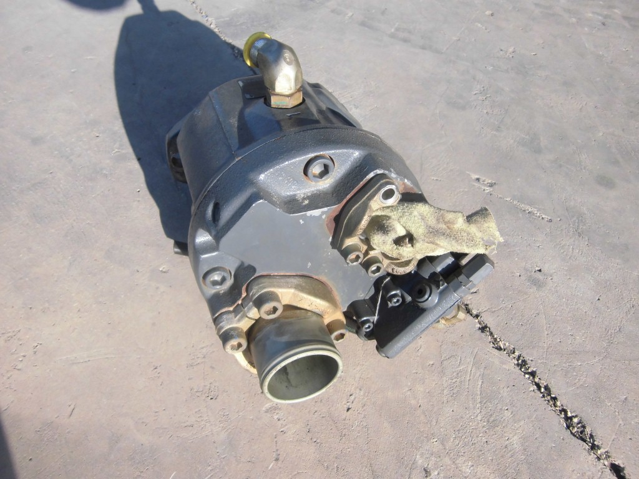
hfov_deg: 67.3
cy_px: 240
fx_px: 480
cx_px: 320
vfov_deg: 53.1
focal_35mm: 26
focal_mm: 4.7
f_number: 2.8
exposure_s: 1/640
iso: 100
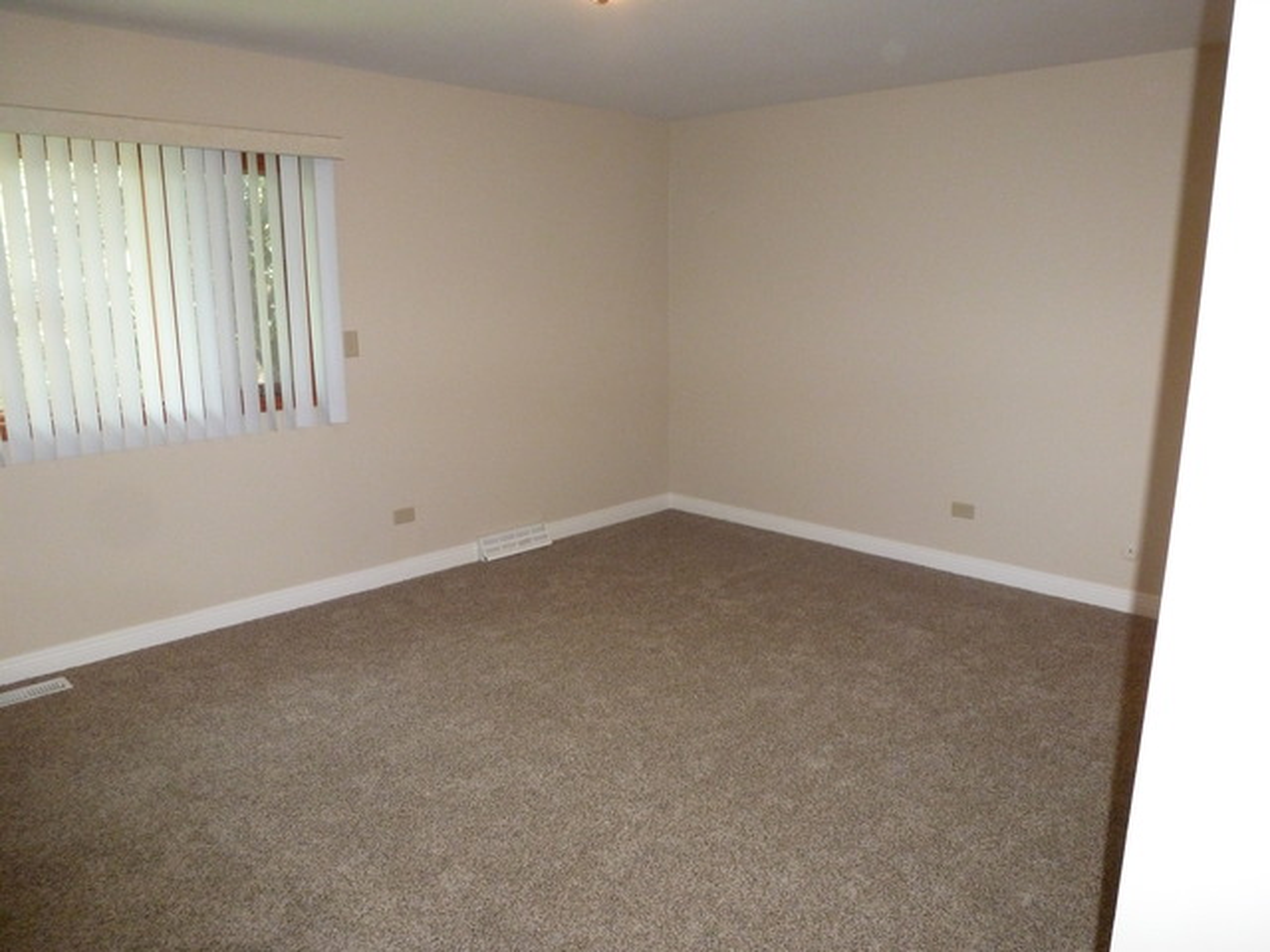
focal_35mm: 24
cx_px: 635
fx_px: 881
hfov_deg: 71.6
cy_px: 476
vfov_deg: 56.8
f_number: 3.3
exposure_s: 1/60
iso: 400
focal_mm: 4.3
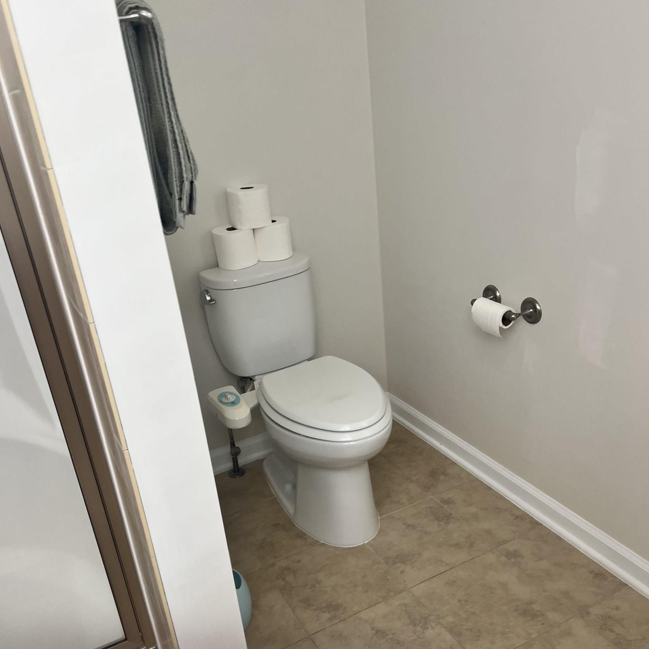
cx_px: 322
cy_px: 371
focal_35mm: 31
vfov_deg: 52.4
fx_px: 658
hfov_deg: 52.5
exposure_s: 1/60
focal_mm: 5.7
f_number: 1.5
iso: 80
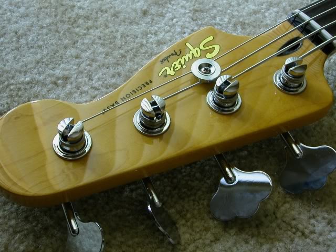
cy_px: 126
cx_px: 168
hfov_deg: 38.9
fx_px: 476
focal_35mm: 49
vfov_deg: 29.7
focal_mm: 7.5
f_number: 3.2
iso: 173
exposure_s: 1/4.5
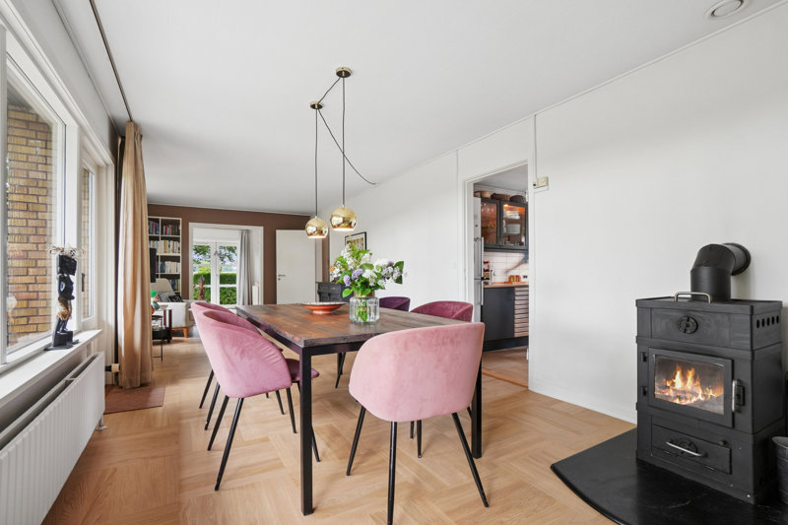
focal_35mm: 15
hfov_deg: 100.4
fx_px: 328
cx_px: 394
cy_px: 262
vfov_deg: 77.3
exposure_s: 1/25
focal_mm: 10
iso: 200
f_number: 8
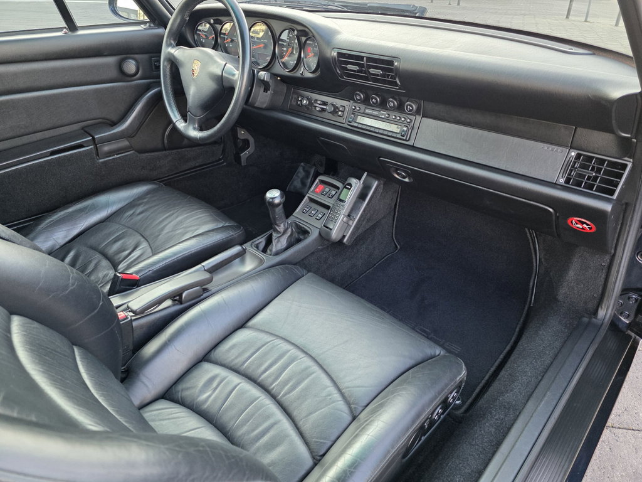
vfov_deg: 58.9
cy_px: 241
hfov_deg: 73.9
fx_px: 427
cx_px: 321
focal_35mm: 23
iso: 200
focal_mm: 6.3
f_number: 1.7
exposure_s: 1/180
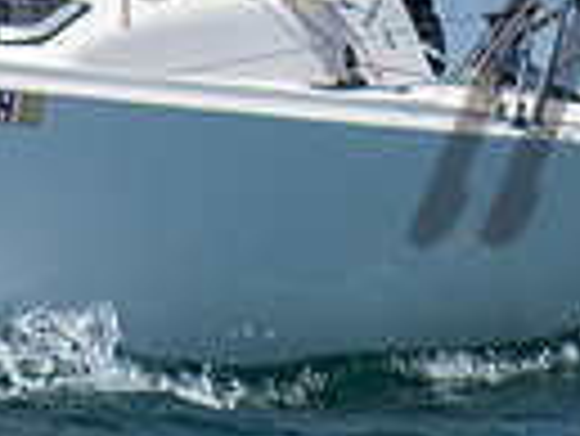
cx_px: 211
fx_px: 26364
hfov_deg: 1.3
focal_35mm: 1572
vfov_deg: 0.9
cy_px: -375
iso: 200
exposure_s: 1/1000
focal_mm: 230
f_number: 6.3
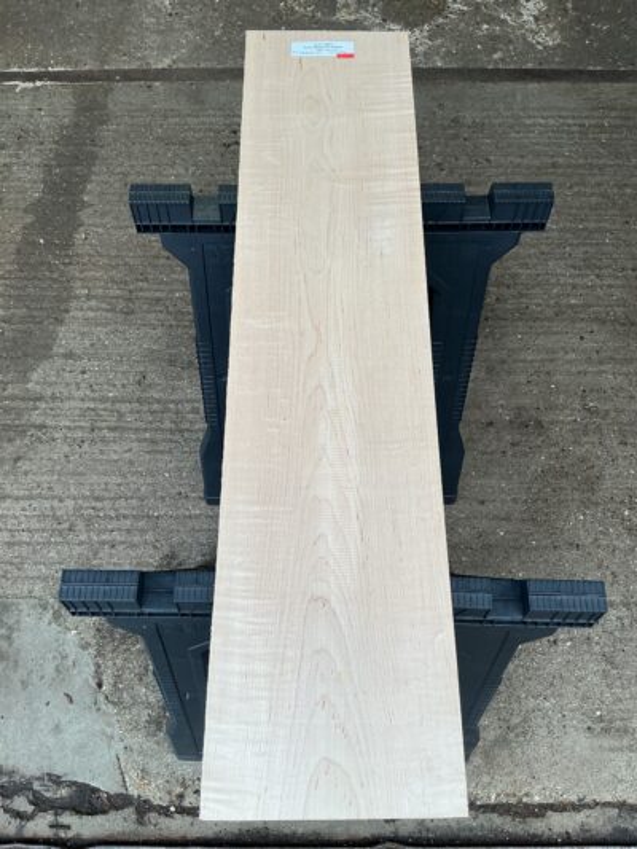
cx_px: 318
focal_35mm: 29
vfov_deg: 61.6
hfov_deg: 48.2
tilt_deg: -67.0
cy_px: 424
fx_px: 711
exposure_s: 1/100
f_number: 1.8
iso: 20
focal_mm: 3
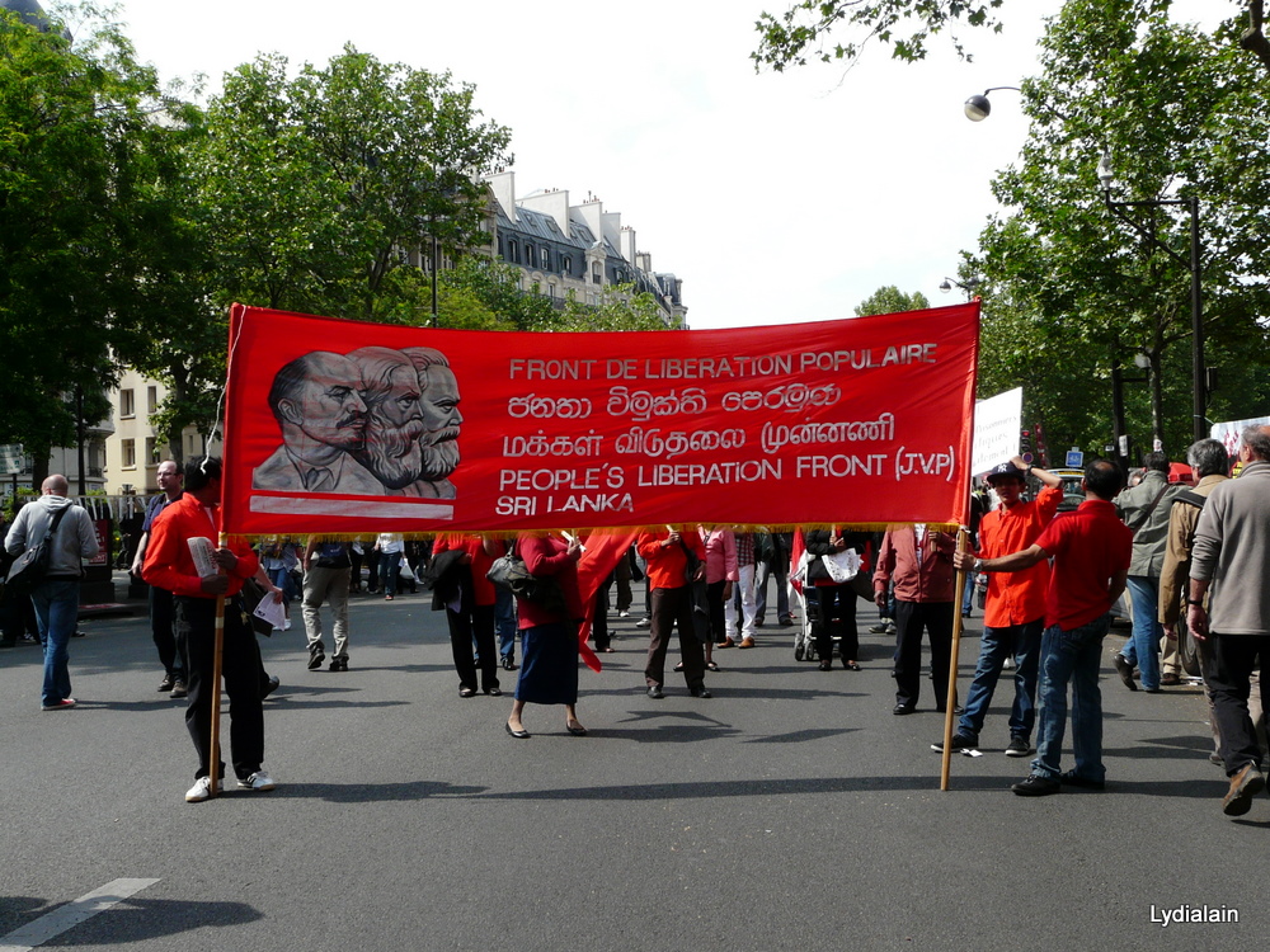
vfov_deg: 39.7
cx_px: 635
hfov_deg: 51.4
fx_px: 1321
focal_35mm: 36
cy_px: 476
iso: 100
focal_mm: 5.9
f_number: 5.6
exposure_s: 1/250
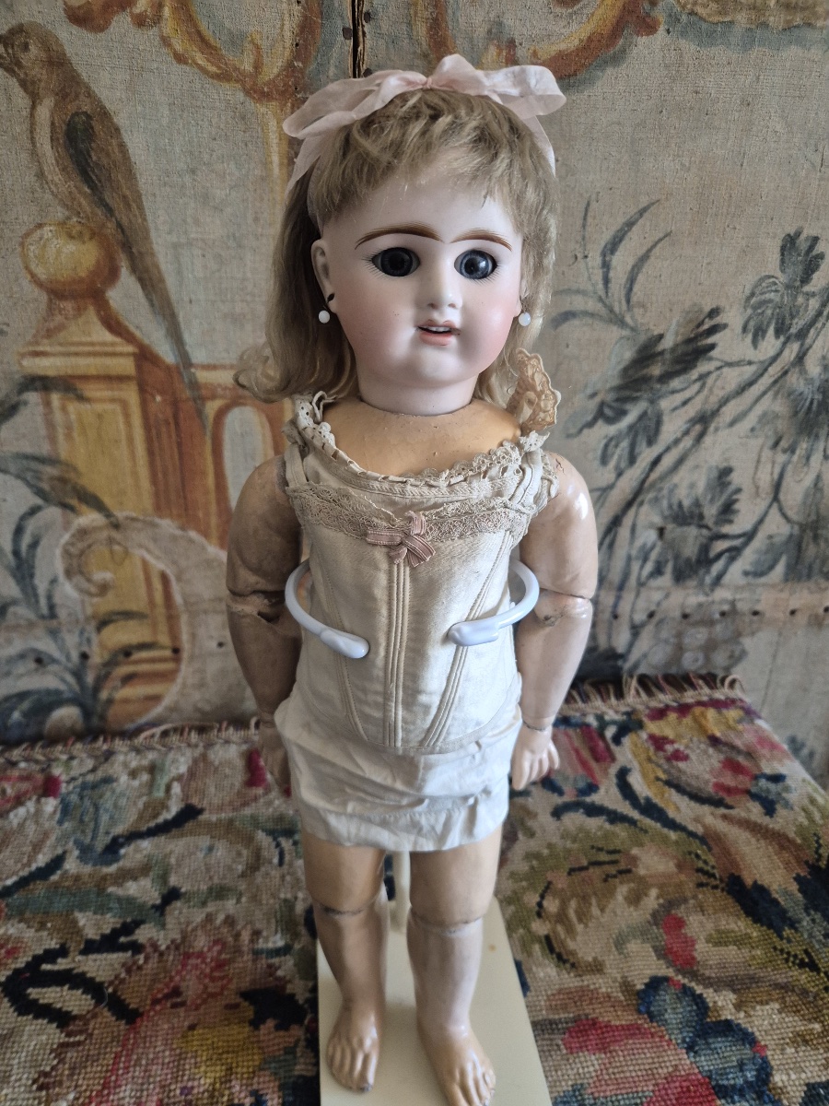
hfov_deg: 58.9
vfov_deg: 73.9
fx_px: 734
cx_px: 414
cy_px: 553
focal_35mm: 23
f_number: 1.8
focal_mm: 5.4
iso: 640
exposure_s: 1/100
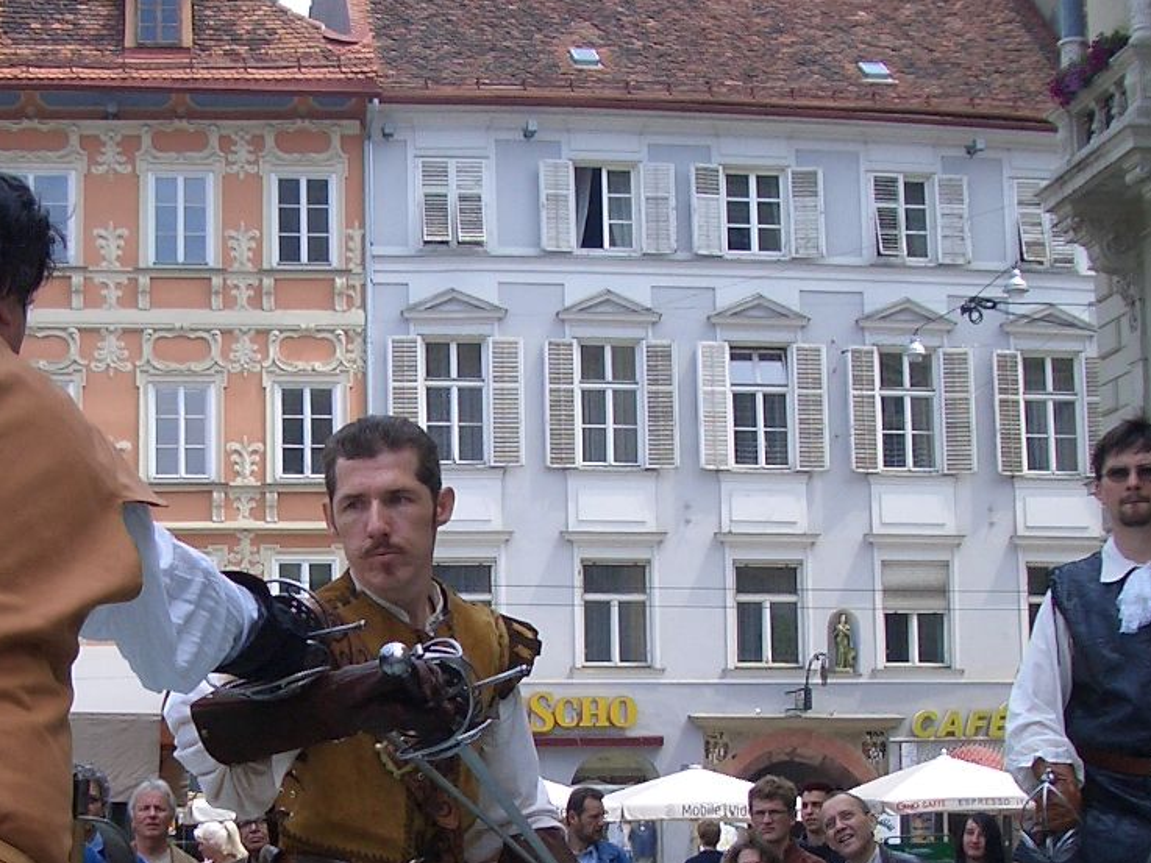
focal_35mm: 76
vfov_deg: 19.3
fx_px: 2527
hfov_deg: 25.4
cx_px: 337
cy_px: 610
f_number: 2.6
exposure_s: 1/640
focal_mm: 5.8
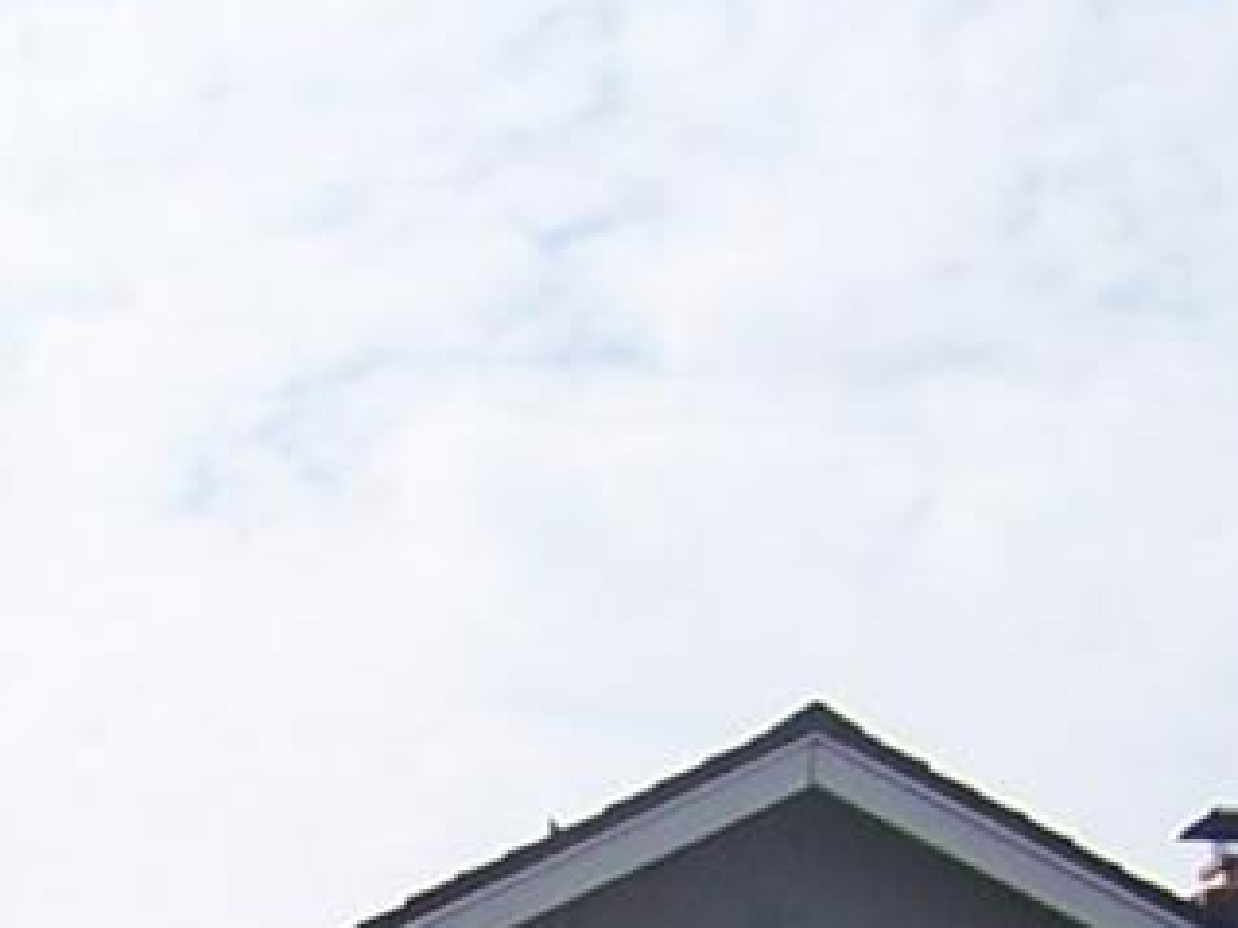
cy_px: 2089
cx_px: -462
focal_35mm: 155
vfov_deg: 8.8
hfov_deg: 12.3
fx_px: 5541
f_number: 4
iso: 80
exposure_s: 1/750
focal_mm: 5.5
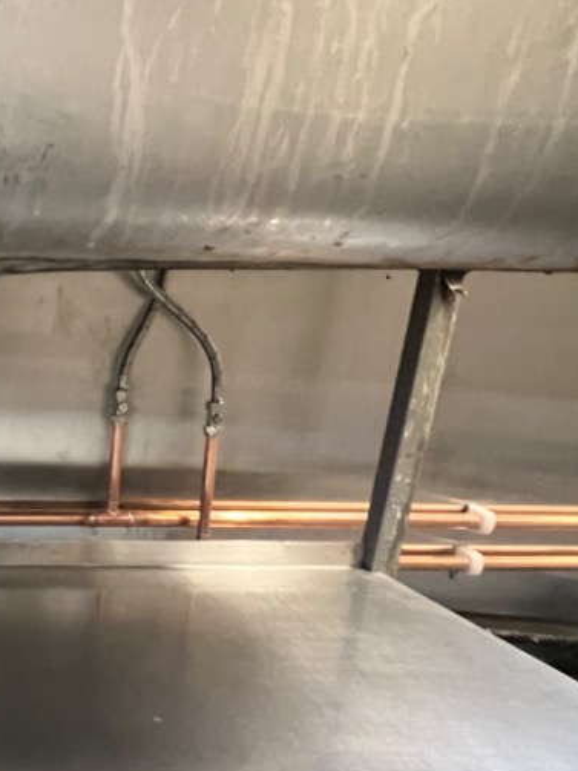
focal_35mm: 31
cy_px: 500
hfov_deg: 37.6
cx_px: -64
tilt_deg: -16.9
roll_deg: -1.6
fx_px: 690
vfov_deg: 57.4
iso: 800
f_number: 1.8
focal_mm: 1.57
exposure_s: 1/33
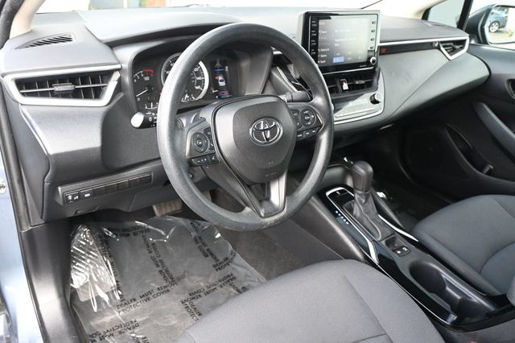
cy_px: 172
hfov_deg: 64.6
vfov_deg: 45.6
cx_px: 258
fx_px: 407
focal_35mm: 28
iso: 900
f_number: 3.8
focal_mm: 19
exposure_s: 1/125
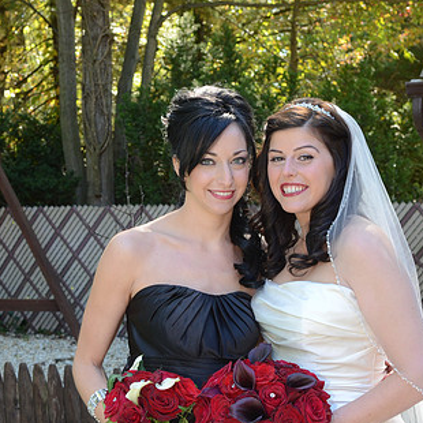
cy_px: 303
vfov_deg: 23.3
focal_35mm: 74
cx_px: 246
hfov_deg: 23.4
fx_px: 1020
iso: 500
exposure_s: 1/100
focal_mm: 31
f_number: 6.3
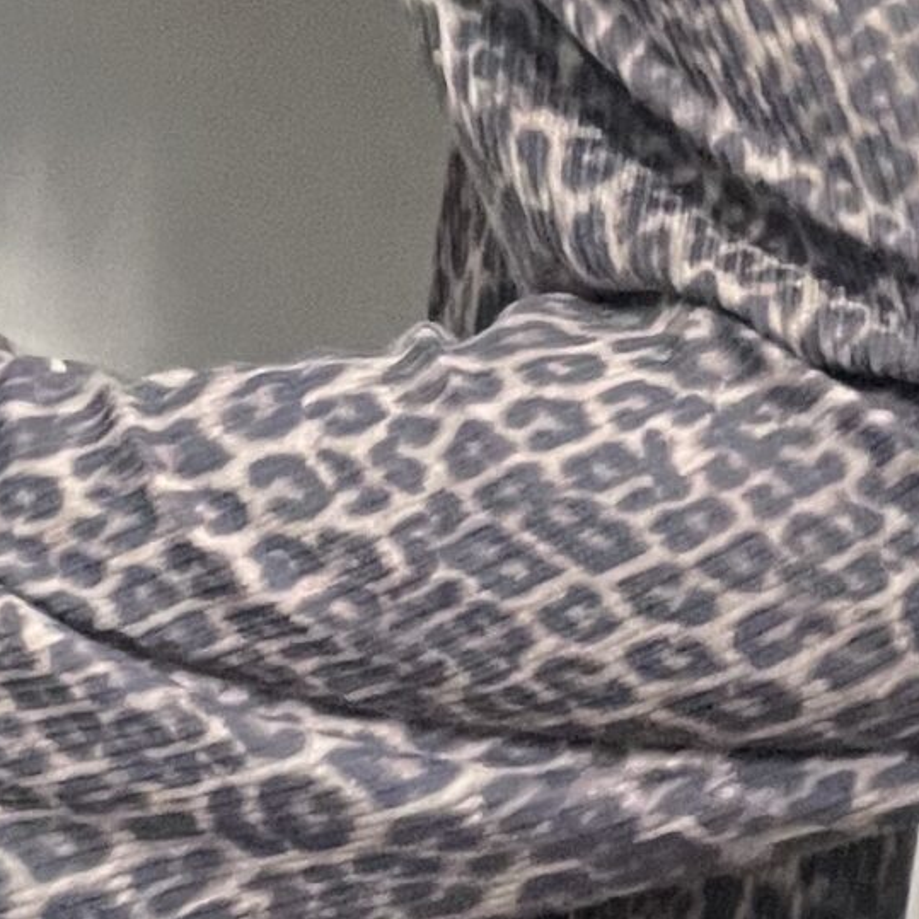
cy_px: 188
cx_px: 455
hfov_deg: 13.8
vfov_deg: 13.8
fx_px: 3785
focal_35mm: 126
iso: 400
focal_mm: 2.71
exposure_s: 1/55
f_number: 2.2
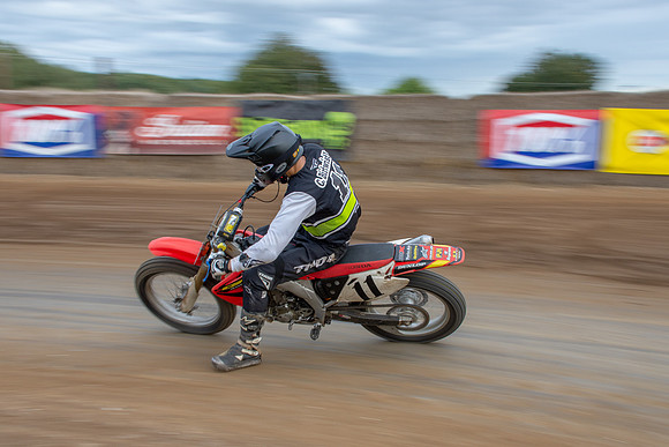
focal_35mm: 45
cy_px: 224
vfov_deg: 29.6
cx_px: 334
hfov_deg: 43.2
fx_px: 844
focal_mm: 28
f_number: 8
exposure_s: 1/100
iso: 320
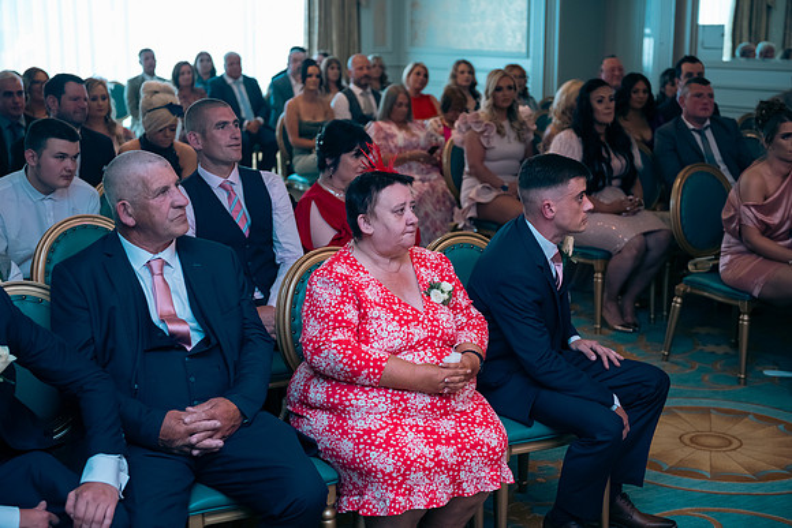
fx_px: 1232
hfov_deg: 35.6
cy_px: 264
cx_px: 396
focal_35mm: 56
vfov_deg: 24.2
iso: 640
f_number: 3.5
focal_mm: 56
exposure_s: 1/160
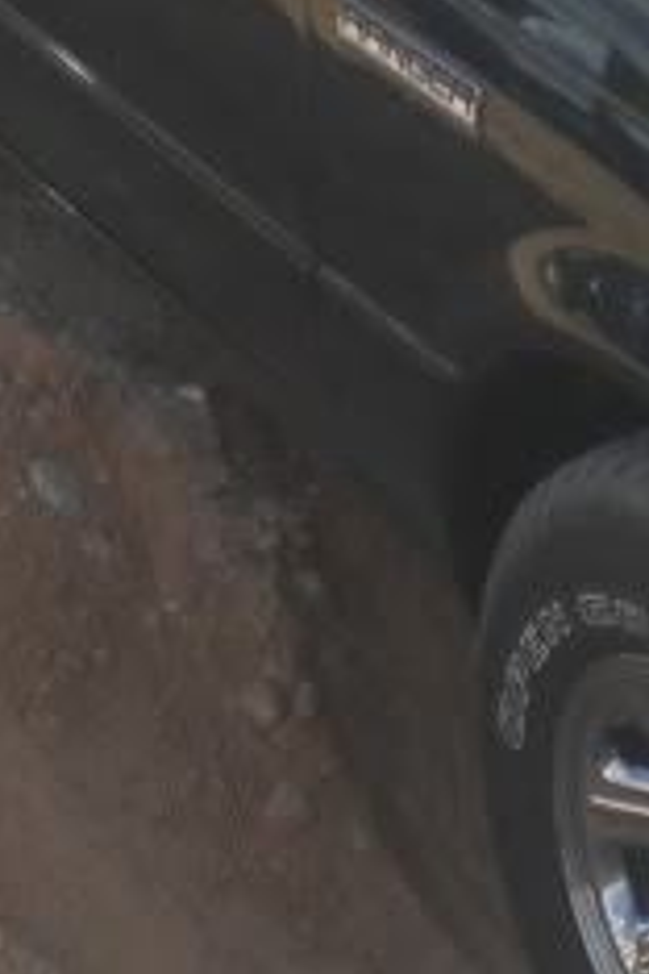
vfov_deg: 11.9
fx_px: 4678
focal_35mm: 173
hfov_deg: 7.9
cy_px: 516
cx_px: 720
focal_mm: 6.3
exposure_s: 1/400
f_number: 3.1
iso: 50
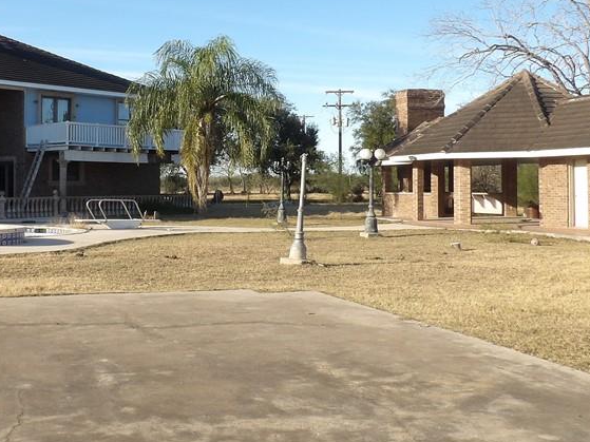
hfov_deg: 42.5
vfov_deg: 32.7
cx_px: 209
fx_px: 750
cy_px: 161
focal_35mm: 44
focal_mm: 4.3
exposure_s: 1/197
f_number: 5.6
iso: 100
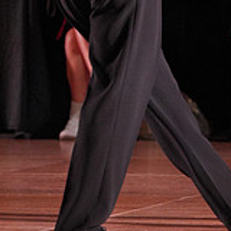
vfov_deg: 3.2
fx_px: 4107
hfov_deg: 3.2
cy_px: -68
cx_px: 236
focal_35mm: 544
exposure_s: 1/500
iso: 3200
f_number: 4
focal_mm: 176
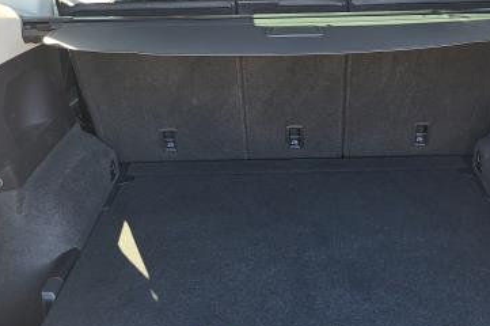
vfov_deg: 28.0
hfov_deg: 40.9
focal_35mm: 48
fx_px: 653
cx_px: 297
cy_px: 171
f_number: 1.8
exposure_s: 1/120
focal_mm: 5.4
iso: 64
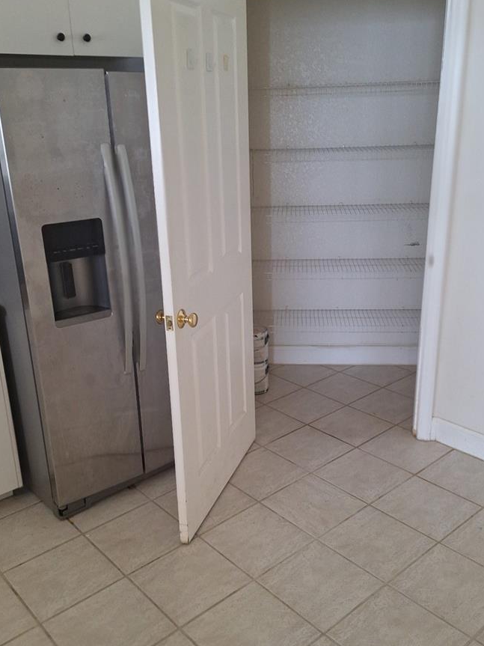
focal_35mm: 32
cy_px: 323
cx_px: 250
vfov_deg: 56.8
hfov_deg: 44.1
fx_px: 597
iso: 250
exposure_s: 1/50
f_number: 1.8
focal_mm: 5.54
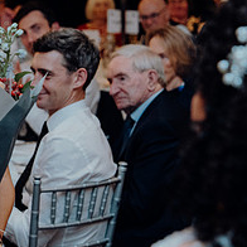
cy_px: 80
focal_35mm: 176
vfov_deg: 9.9
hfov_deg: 9.8
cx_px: -66
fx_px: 1421
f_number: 3.5
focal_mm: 70
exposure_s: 1/160
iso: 2500
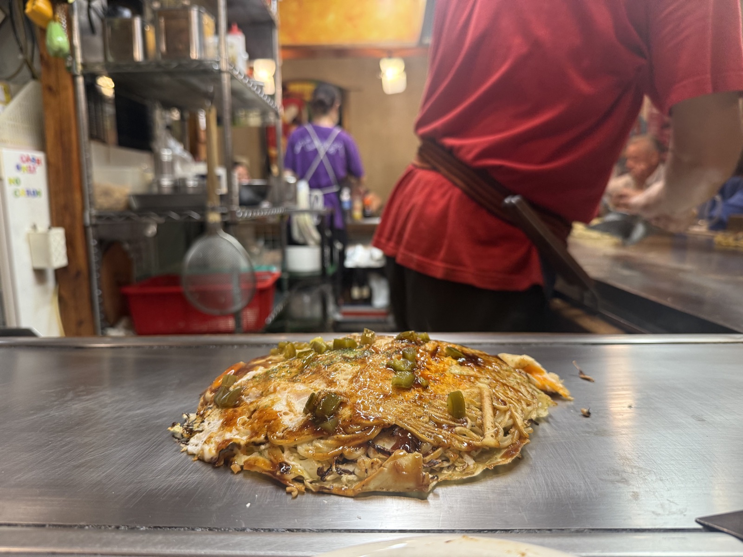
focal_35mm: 24
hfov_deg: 71.6
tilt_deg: -8.1
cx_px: 372
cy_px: 278
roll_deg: +0.6
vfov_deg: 56.8
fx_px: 515
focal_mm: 6.76
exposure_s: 1/60
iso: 200
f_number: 1.78
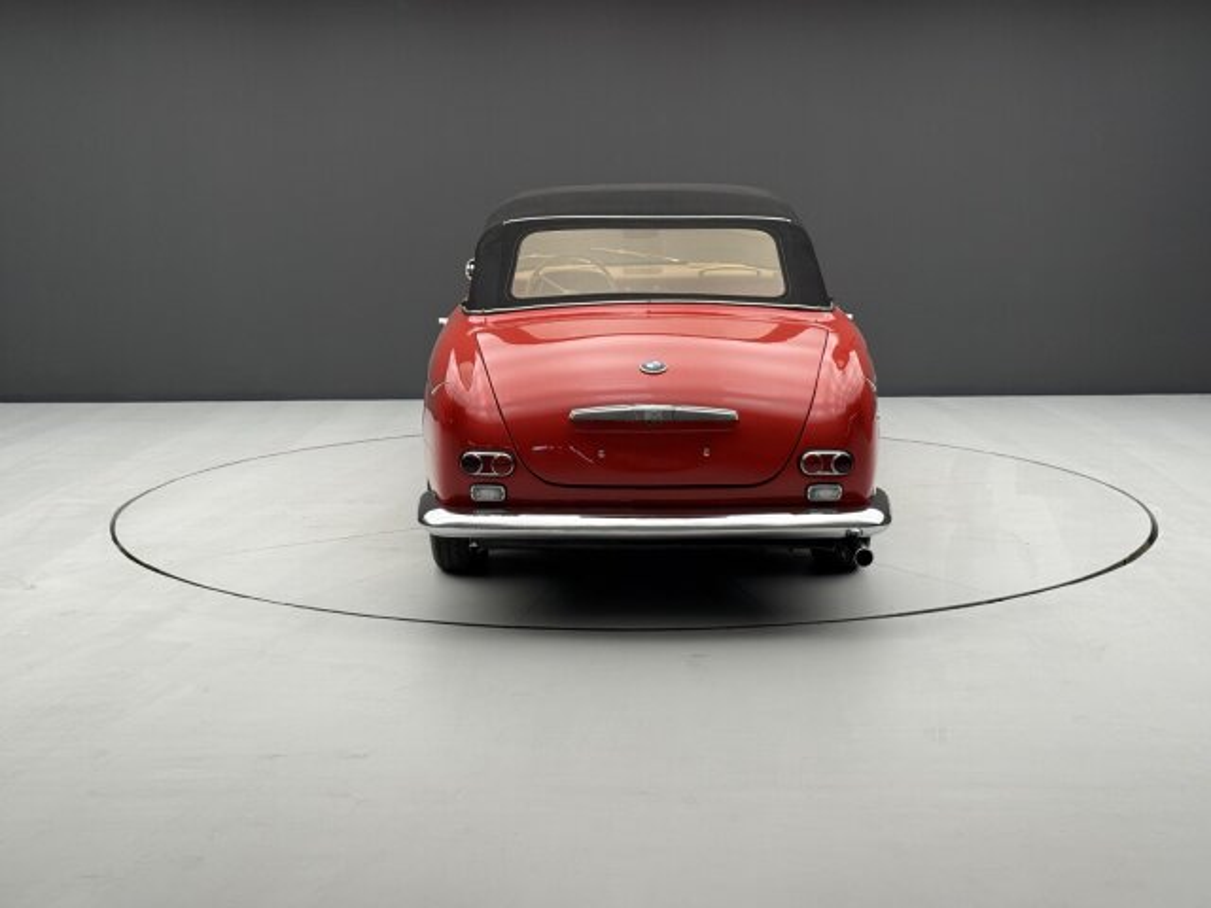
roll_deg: +0.3
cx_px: 606
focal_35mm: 48
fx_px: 1679
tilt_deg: -9.2
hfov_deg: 39.7
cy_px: 454
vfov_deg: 30.3
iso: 100
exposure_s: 1/99
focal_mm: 6.76
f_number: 1.78
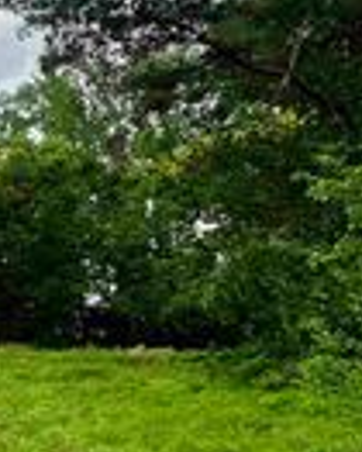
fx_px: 696
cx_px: -372
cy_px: 226
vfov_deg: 36.0
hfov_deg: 18.4
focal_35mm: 52
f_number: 2.2
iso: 50
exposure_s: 1/1033
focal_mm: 2.22
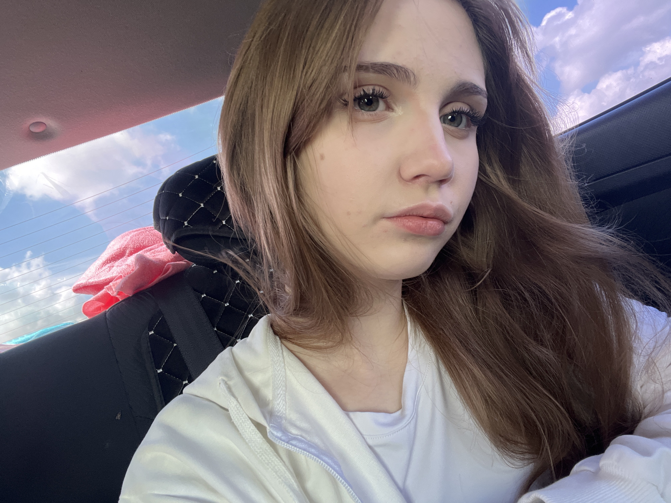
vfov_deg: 58.9
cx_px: 336
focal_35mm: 23
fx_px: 446
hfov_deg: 73.9
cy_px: 252
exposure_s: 1/62
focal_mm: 2.71
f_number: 2.2
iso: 100
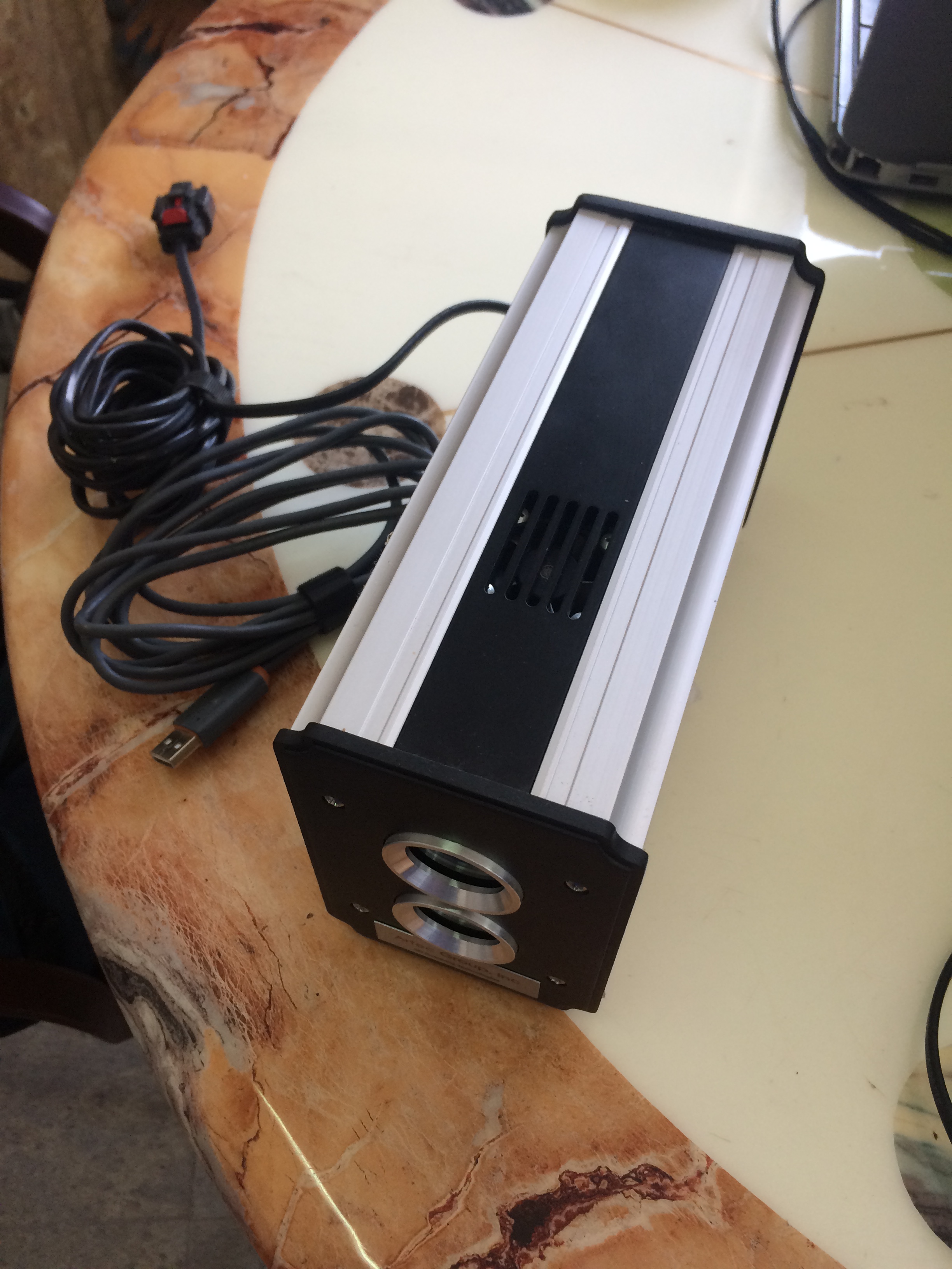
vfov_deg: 61.7
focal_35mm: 29
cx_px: 476
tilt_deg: -56.2
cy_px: 634
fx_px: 1063
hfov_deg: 48.2
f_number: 2.2
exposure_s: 1/33
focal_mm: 4.15
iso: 50
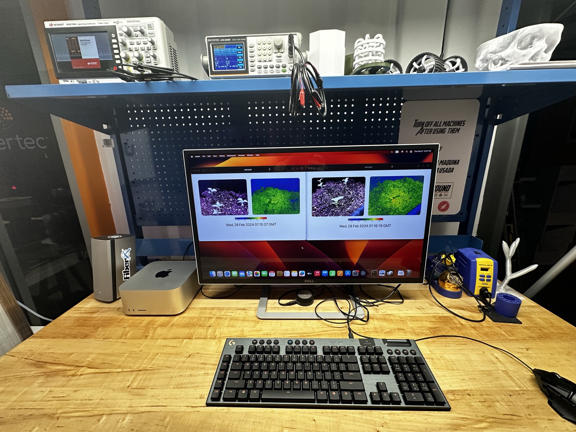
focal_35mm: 14
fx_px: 233
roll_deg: +1.6
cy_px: 216
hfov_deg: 102.1
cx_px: 288
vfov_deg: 85.7
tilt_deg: -14.9
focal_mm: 2.22
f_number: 2.2
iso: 250
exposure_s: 1/120
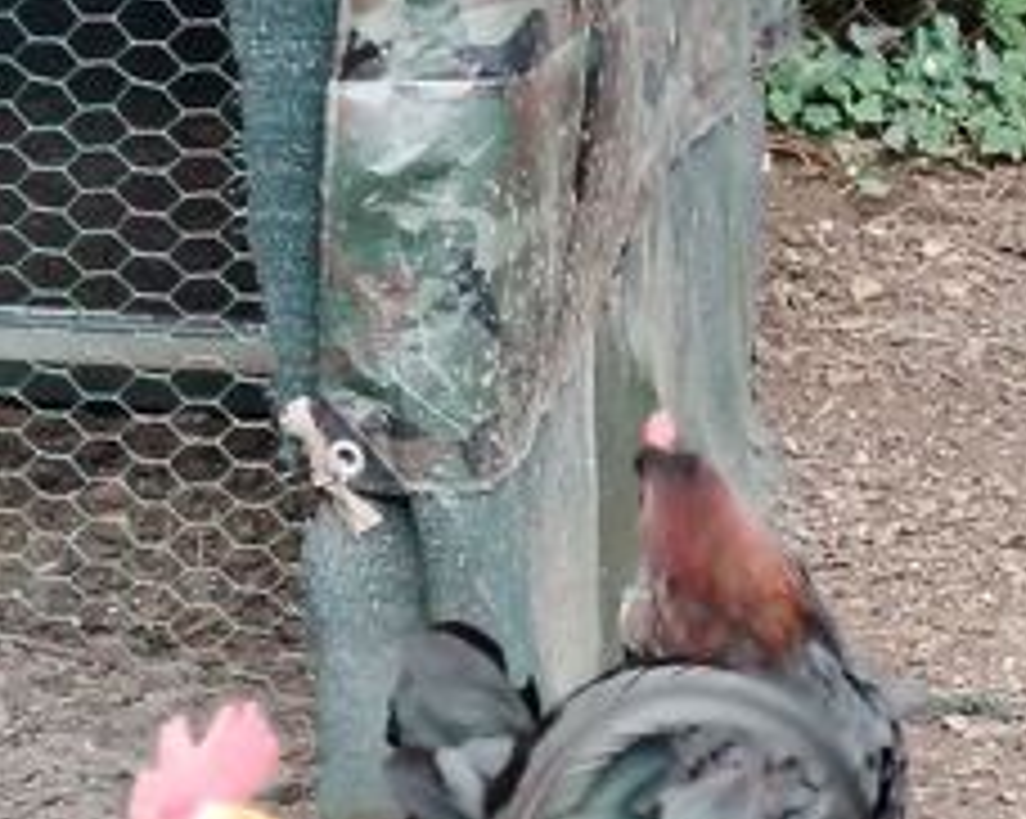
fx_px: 7069
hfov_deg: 8.3
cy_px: 1251
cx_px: 423
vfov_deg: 6.5
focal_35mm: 233
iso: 291
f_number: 1.75
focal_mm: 5.25
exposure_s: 1/120
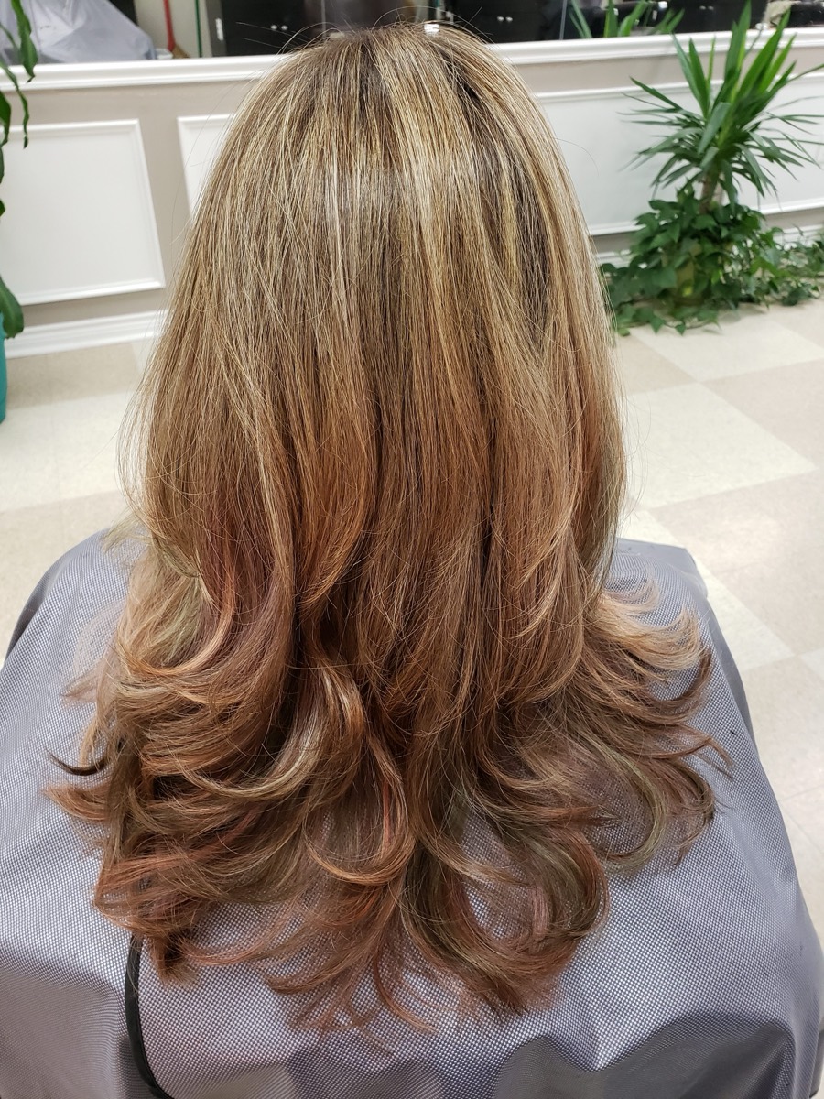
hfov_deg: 53.1
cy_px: 550
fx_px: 825
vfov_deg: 67.3
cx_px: 412
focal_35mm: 26
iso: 250
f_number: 2.4
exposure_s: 1/60
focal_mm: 4.3
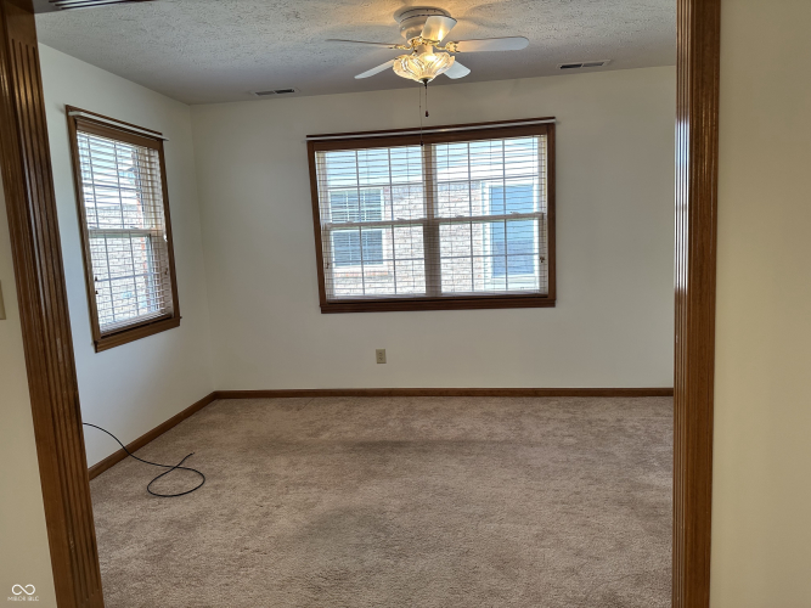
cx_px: 406
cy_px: 304
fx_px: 562
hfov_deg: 71.6
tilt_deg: -6.0
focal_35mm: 24
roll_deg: +2.4
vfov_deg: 56.8
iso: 100
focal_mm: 6.86
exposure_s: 1/136
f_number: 1.78
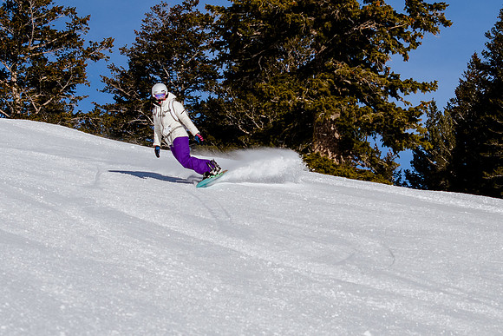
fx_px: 2382
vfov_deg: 8.1
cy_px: 124
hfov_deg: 12.0
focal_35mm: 170
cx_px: 366
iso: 160
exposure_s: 1/1000
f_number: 8
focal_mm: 55
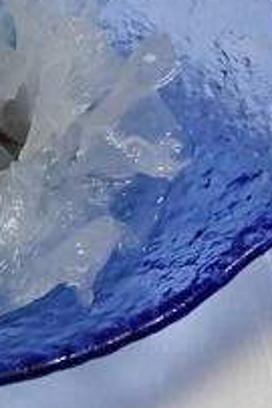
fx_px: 1328
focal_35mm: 117
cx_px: -191
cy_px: 84
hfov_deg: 11.0
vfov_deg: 17.4
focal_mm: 6.86
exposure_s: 1/40
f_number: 2.7
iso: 400
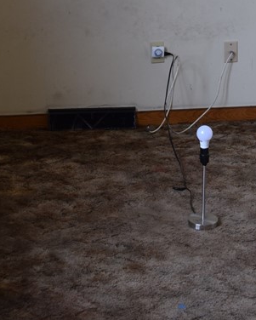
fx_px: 808
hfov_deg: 18.0
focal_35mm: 85
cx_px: 172
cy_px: 17
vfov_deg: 21.7
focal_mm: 21
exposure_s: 1/60
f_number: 4
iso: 450
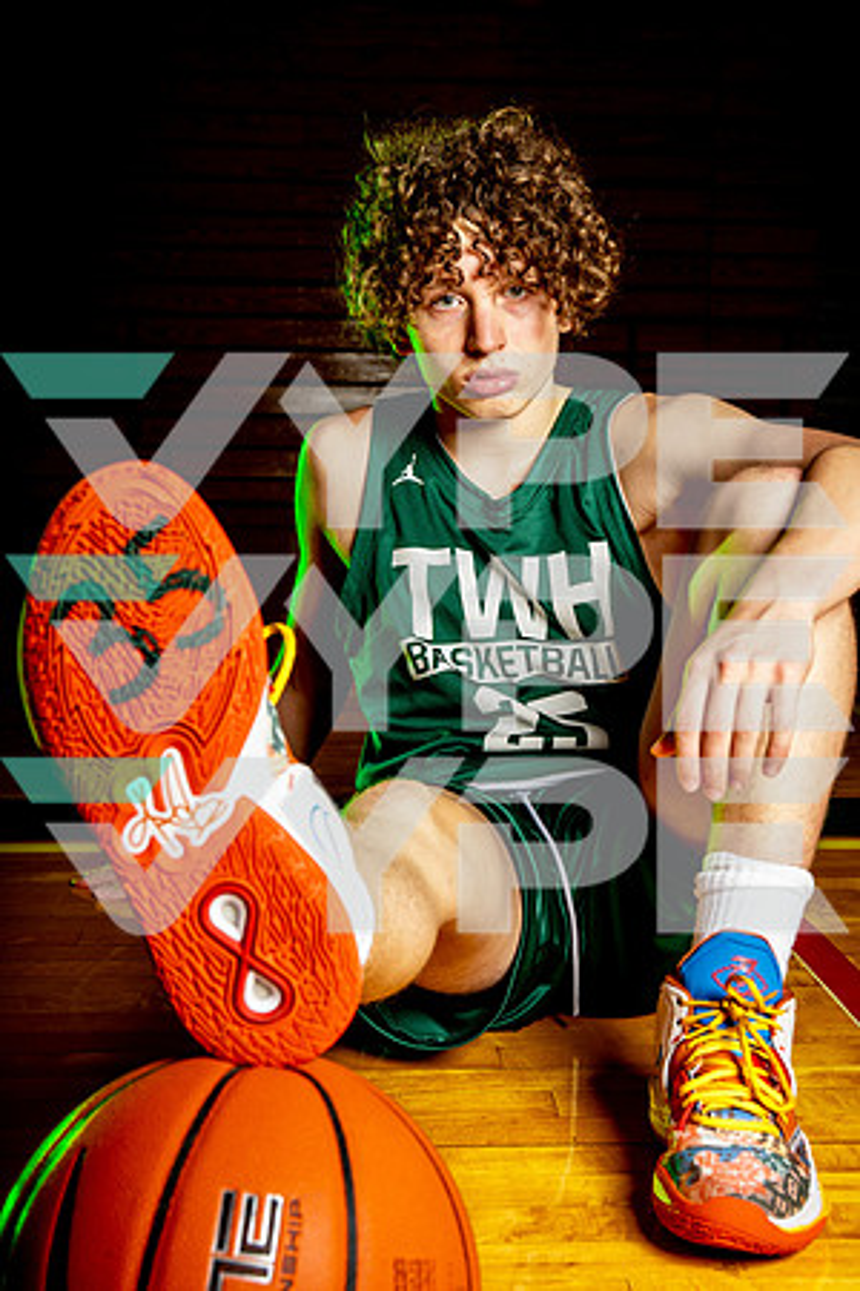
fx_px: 1935
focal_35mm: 54
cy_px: 646
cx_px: 430
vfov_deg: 36.9
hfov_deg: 25.1
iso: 200
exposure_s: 1/250
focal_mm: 54
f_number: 9
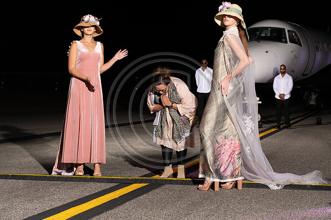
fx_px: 643
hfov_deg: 28.9
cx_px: 166
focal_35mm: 70
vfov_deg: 19.4
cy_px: 110
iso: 1000
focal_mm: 70
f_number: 6.3
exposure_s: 1/200
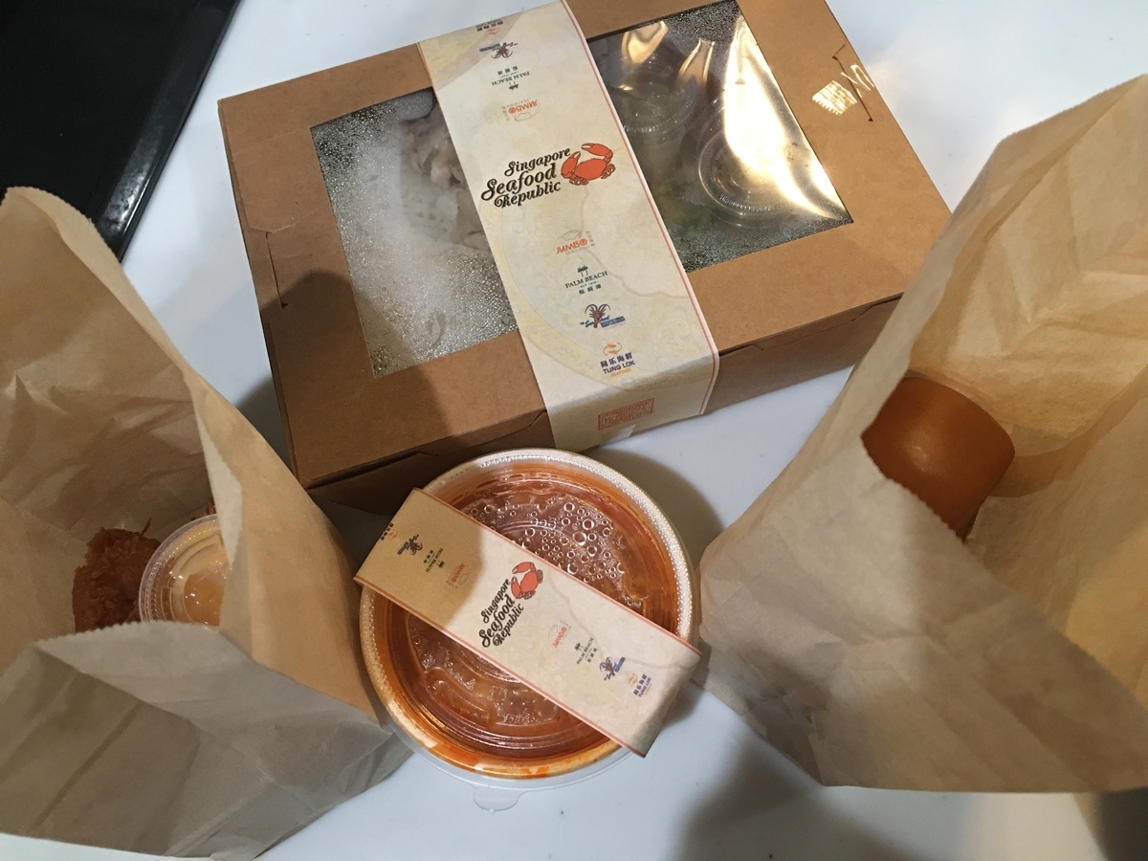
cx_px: 574
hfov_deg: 61.7
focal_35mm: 29
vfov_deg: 48.2
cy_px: 430
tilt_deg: -64.3
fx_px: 962
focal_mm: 4.15
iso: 100
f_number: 2.2
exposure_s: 1/15
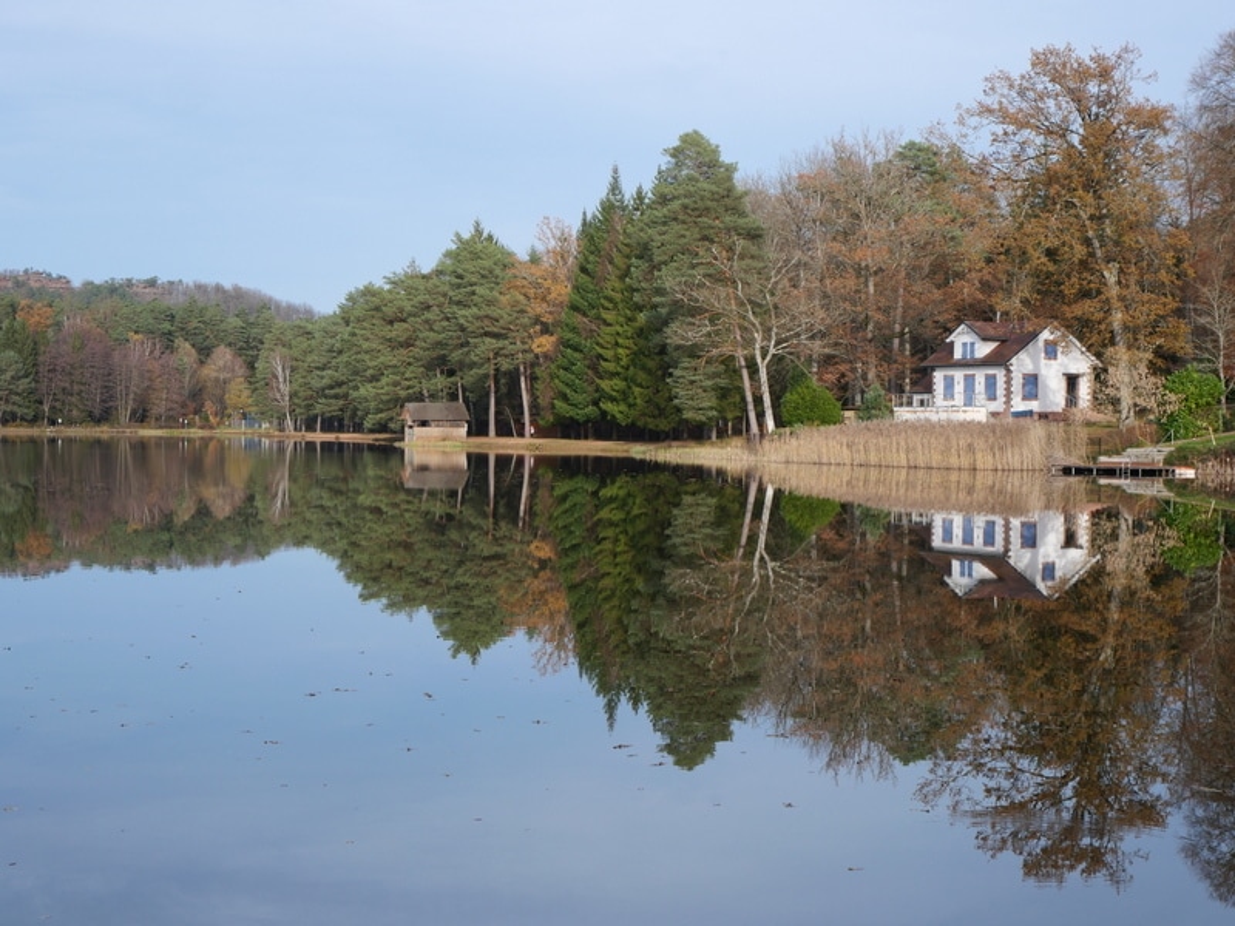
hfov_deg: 30.3
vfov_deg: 22.9
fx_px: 2283
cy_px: 463
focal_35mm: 64
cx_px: 618
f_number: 7.1
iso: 200
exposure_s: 1/250
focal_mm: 32
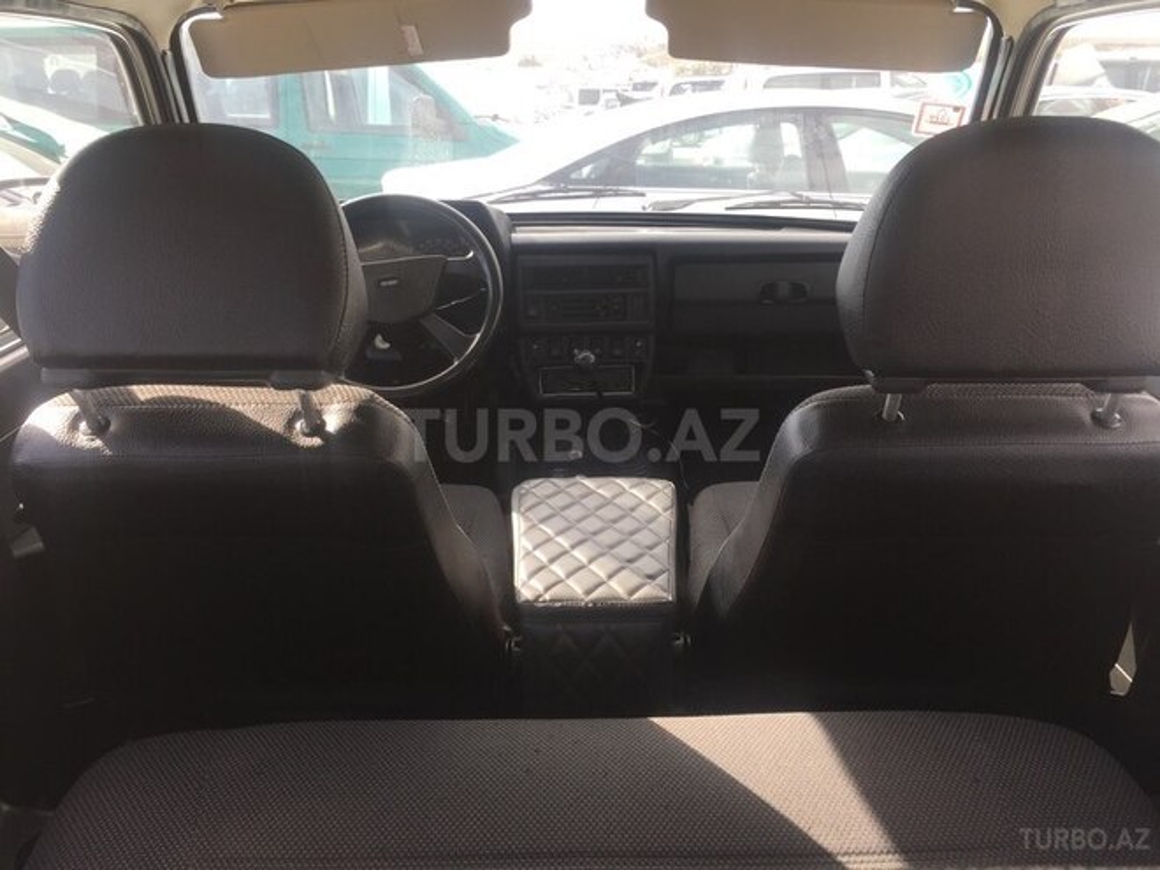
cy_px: 435
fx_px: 972
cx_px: 580
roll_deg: +1.9
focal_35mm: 29
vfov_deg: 48.2
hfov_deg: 61.7
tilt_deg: -19.6
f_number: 2.2
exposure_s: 1/192
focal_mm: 4.15
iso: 32
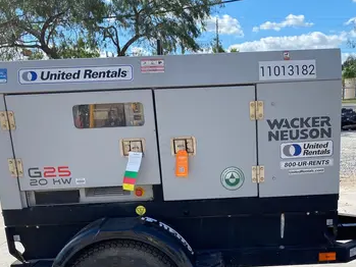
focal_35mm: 41
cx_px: 239
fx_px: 422
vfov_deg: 34.2
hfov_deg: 45.0
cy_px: 209
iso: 32
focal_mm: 4.25
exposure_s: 1/1838
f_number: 1.8
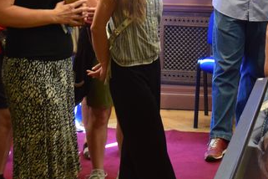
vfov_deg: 12.1
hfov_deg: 18.2
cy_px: -12
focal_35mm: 112
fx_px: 834
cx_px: 160
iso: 1600
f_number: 3.8
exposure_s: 1/30
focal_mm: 24
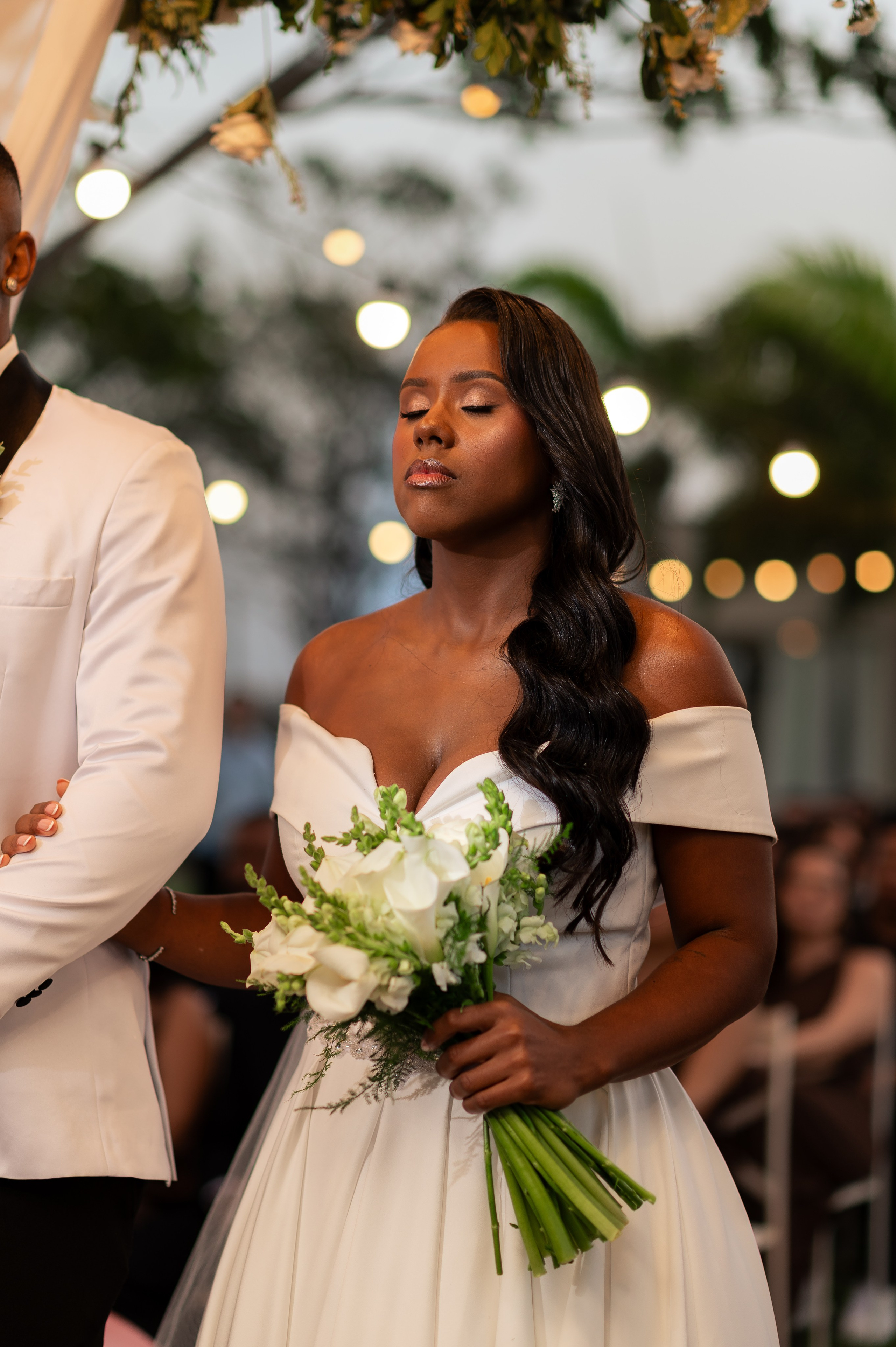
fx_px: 3178
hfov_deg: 16.0
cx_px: 448
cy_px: 674
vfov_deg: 23.9
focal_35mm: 85
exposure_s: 1/200
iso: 125
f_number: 2.2
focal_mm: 85
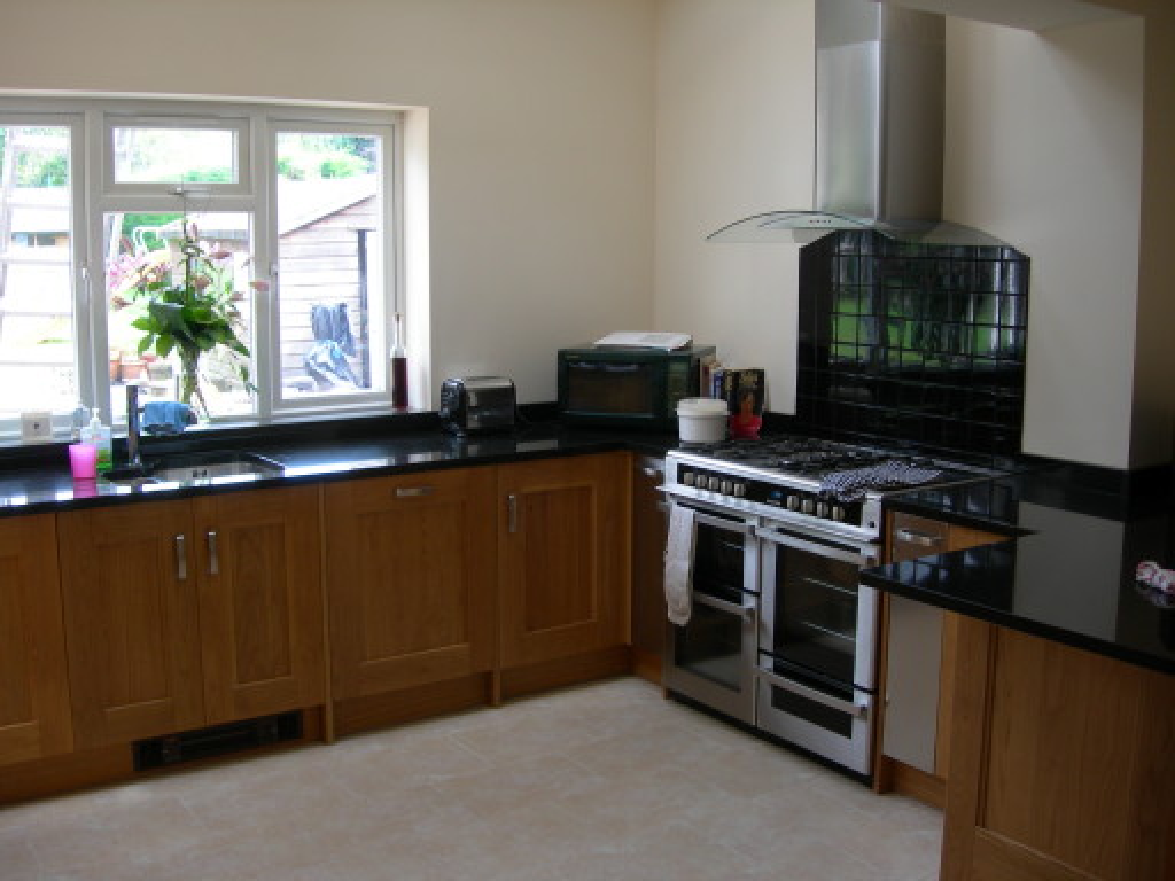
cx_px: 588
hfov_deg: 49.0
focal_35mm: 38
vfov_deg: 37.7
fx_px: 1290
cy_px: 440
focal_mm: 7.8
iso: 50
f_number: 2.8
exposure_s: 1/41.4
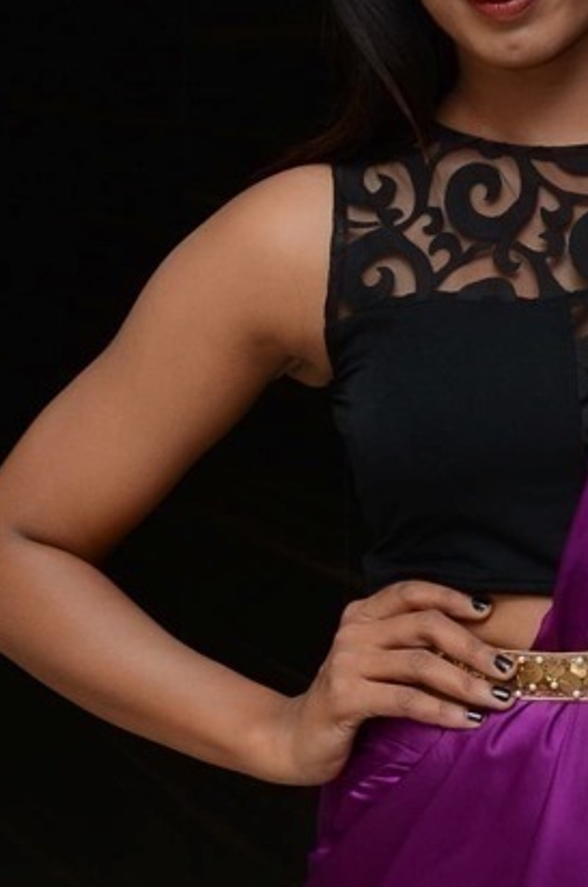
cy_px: 571
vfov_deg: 11.9
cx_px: 558
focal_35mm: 173
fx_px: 4263
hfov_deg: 7.9
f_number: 6.3
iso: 640
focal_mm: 45
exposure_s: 1/125
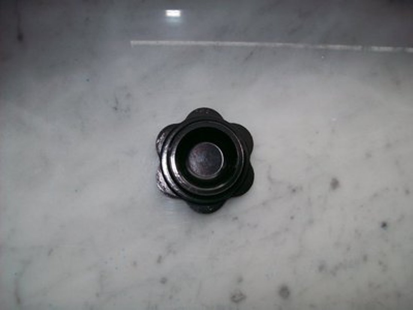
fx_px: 430
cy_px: 155
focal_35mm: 36
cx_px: 206
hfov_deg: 51.4
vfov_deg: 39.7
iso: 80
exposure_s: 1/64
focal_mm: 6
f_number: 2.7
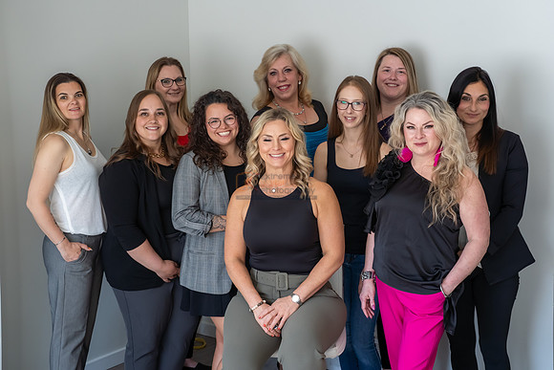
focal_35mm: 61
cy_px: 185
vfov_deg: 22.3
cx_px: 277
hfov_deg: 32.9
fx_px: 939
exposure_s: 1/60
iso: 1250
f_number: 8
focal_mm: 61
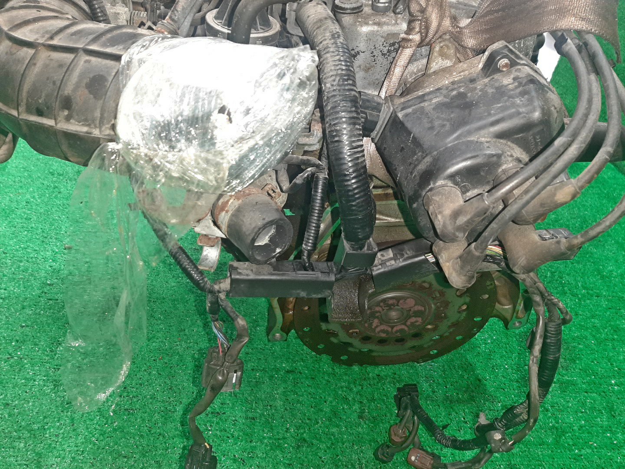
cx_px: 312
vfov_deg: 53.1
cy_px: 234
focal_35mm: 26
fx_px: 469
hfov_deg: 67.3
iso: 199
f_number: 1.7
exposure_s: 1/33
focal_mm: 3.93
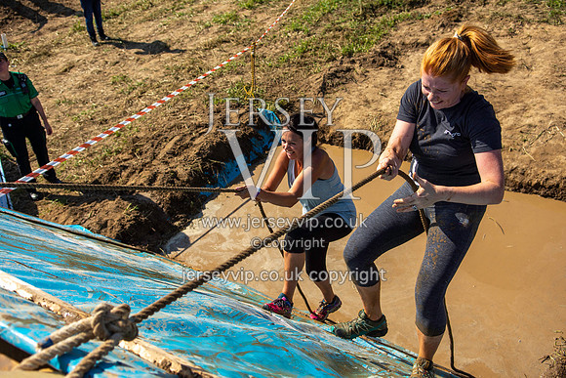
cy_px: 189
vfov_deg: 34.2
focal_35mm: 39
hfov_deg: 49.5
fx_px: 613
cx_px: 283
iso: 100
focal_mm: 26
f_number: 4
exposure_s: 1/6400
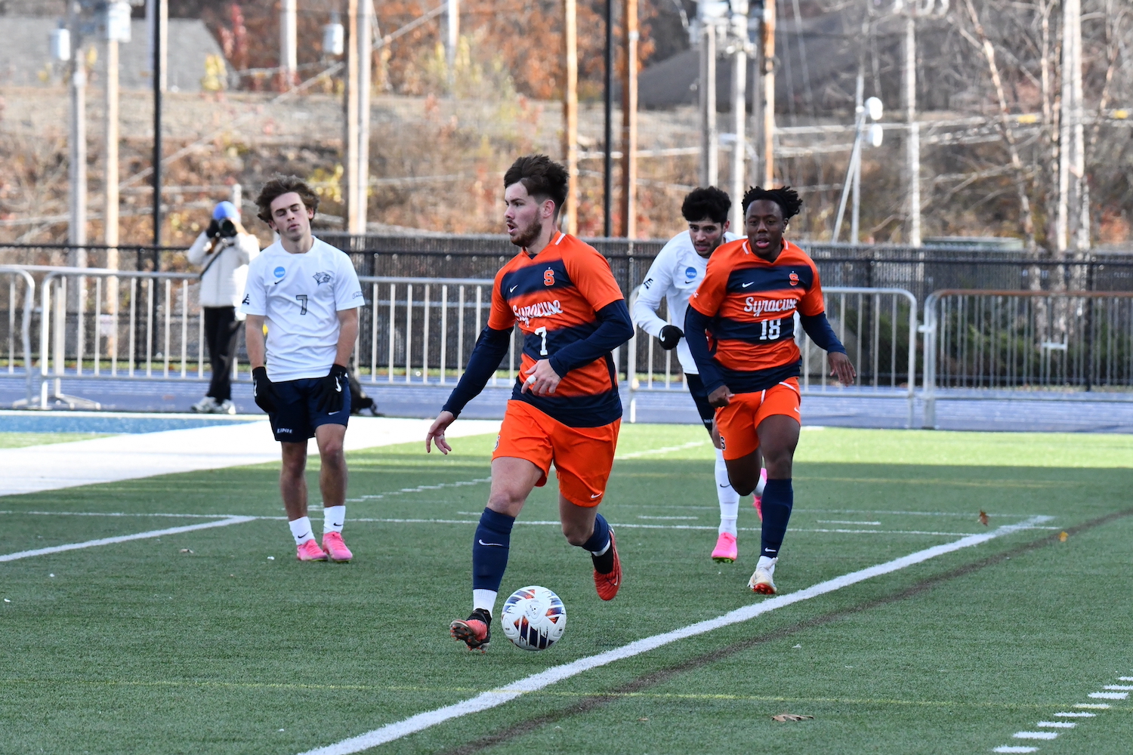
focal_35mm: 390
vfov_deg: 3.5
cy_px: 378
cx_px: 566
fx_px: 12273
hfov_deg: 5.3
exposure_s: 1/1250
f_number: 9
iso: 2000
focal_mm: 260
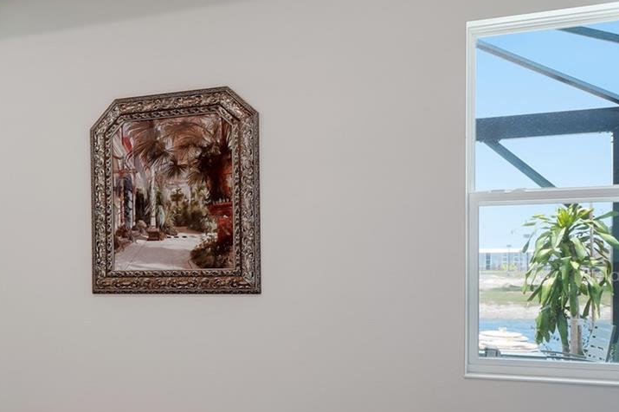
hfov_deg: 36.5
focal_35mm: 47
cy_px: 274
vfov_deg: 28.4
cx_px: -34
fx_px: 808
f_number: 8
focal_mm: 21
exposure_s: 1/15
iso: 100
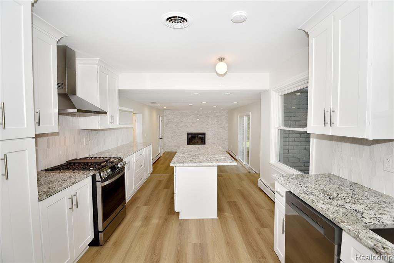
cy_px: 132
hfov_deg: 93.3
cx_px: 197
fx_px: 186
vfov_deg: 70.5
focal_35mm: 17
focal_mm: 17
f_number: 7.1
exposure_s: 1/60
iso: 125
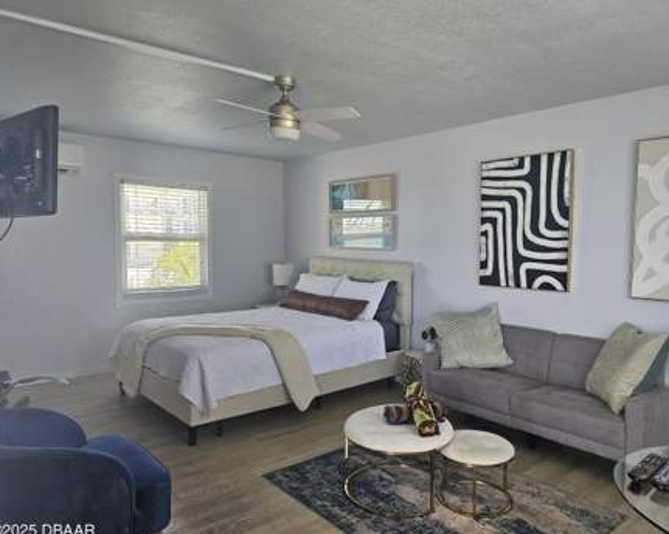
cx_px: 362
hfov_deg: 68.0
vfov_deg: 56.7
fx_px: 495
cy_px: 276
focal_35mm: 25
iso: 125
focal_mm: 6.3
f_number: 1.7
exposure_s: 1/120
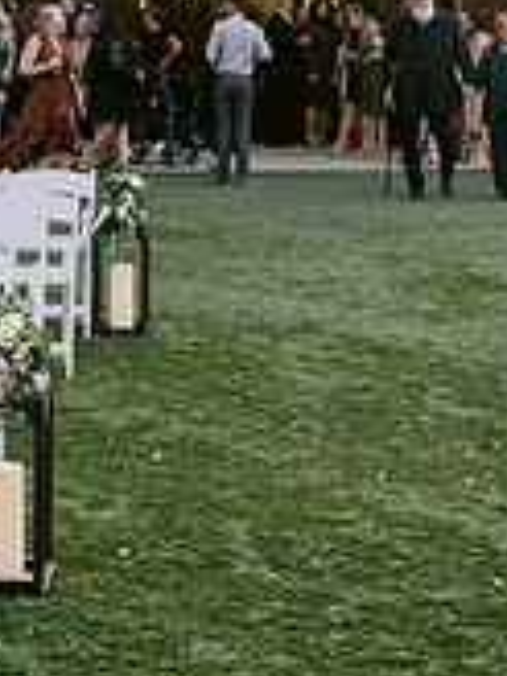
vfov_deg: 16.2
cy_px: -19
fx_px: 2324
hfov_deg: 12.5
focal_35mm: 119
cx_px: 239
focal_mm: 35
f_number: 8
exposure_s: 1/125
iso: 400
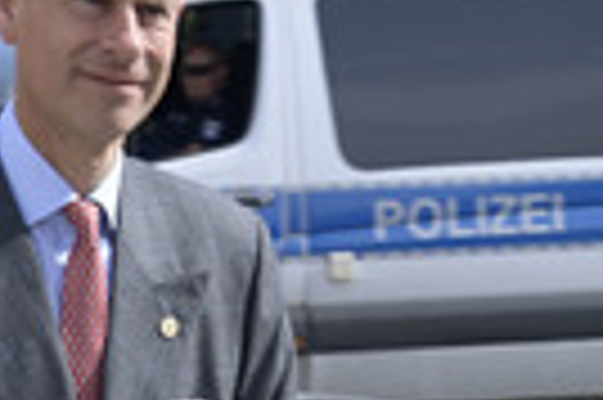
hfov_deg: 6.1
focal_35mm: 337
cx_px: 106
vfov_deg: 4.1
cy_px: 400
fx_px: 5638
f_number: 13
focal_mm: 100
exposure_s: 1/125
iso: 320
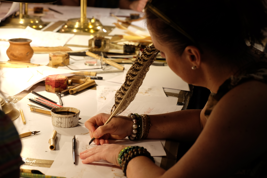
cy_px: 89
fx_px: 653
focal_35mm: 88
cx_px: 134
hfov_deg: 23.1
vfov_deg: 15.5
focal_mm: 58.9
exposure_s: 1/15
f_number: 5
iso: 250
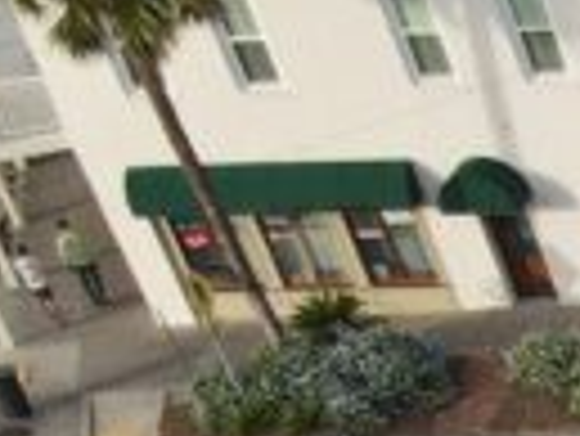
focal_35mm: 191
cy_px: 1497
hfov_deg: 7.6
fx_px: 3203
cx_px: 2244
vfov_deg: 6.7
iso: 100
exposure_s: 1/320
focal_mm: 4.5
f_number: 2.8
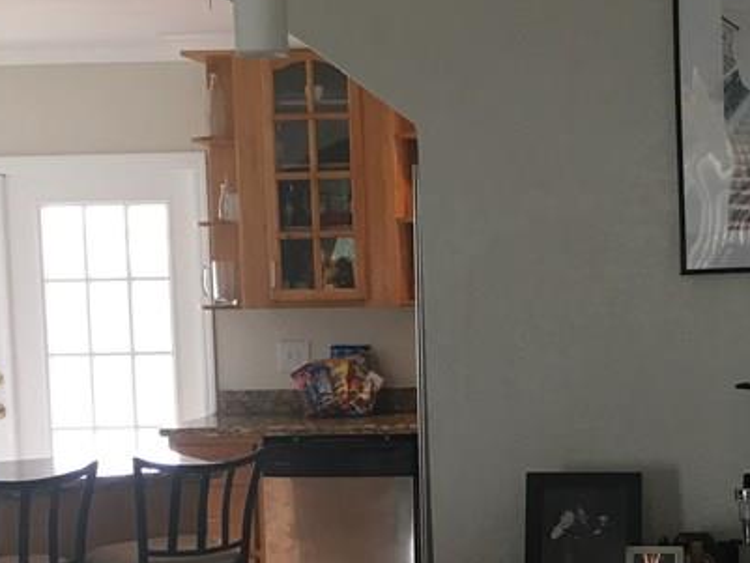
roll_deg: +1.9
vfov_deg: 19.8
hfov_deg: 25.7
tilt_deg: -3.3
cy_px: 389
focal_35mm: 74
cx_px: 634
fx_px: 1604
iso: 100
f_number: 2.2
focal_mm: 4.15
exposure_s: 1/33
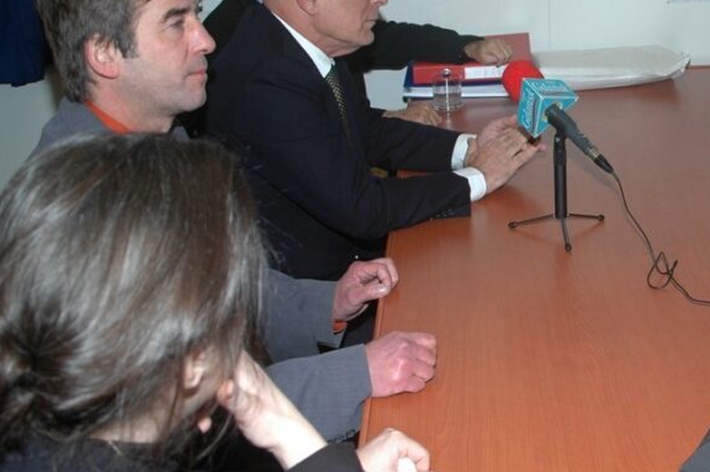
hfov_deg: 30.6
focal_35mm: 64
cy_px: 146
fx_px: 1261
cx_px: 584
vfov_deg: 21.1
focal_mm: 24
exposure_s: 1/60
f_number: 5.6
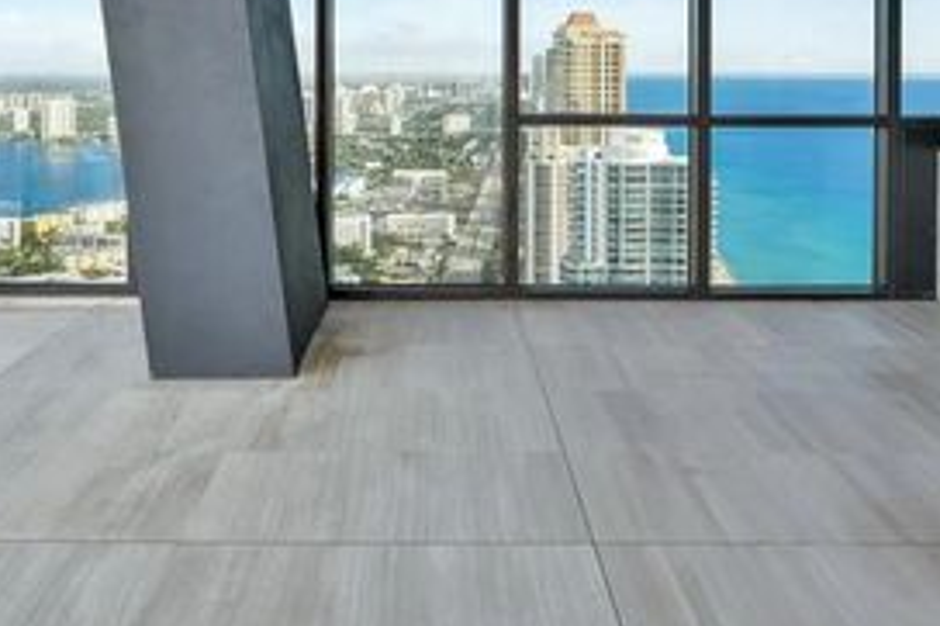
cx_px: 425
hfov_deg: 57.2
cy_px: 73
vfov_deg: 37.5
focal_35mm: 33
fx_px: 861
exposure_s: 1/40
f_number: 9
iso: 100
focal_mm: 14
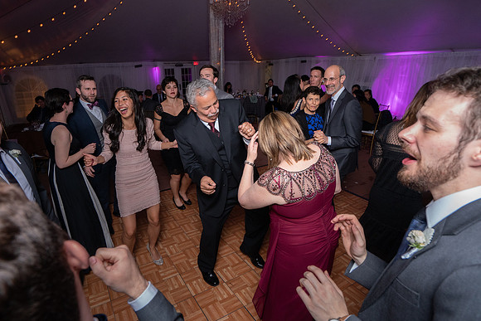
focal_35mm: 20
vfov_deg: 62.7
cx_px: 223
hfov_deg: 84.7
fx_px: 263
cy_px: 158
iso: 2000
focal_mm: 16
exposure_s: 1/100
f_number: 5.6
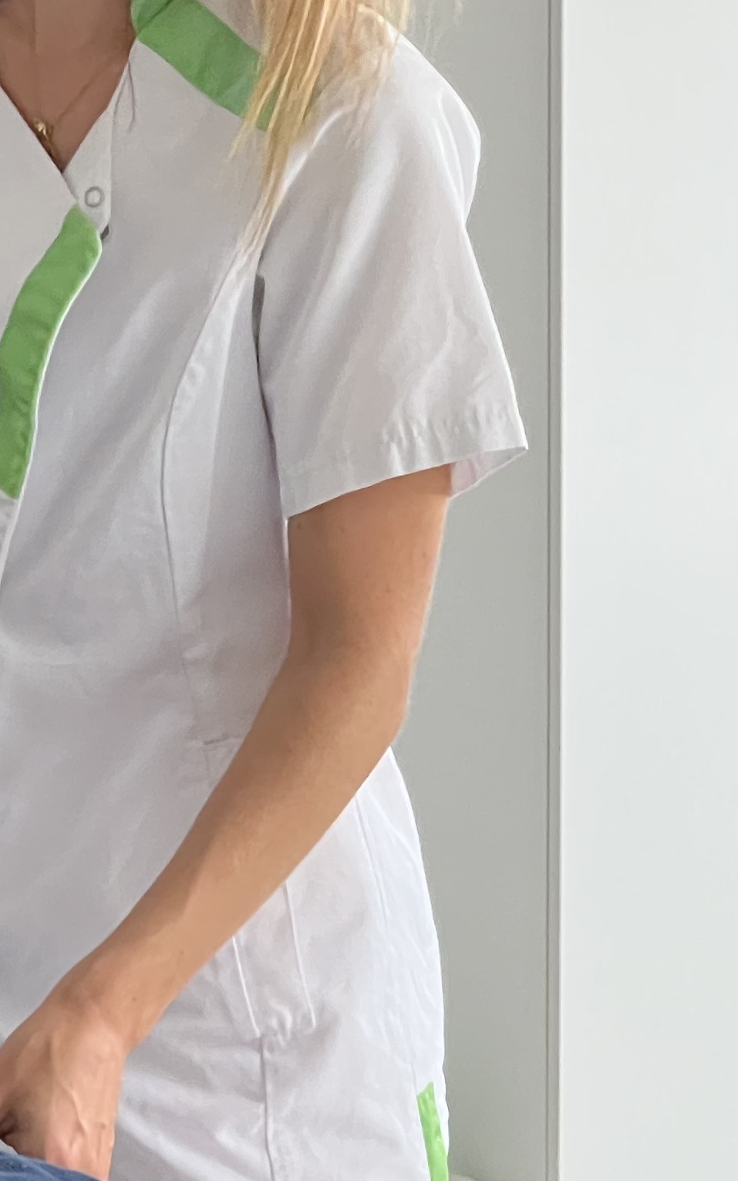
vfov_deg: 9.8
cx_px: -113
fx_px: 6918
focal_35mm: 215
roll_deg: +0.3
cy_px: 667
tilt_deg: -6.9
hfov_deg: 6.1
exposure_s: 1/71
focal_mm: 9
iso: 200
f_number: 2.8
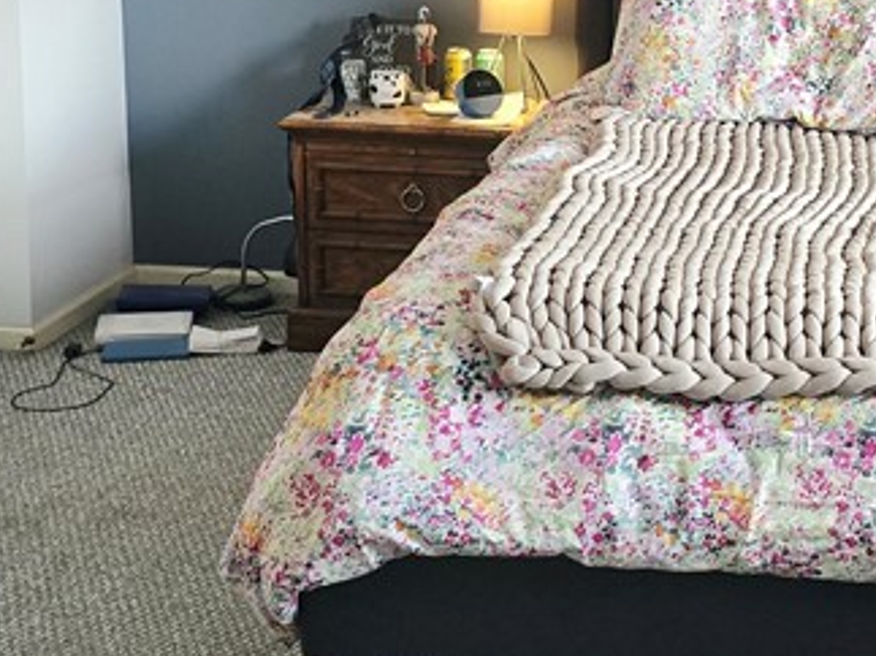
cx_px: 743
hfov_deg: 26.0
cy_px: 176
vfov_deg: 20.0
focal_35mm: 73
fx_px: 1847
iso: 1000
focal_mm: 6.3
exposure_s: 1/120
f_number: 1.7
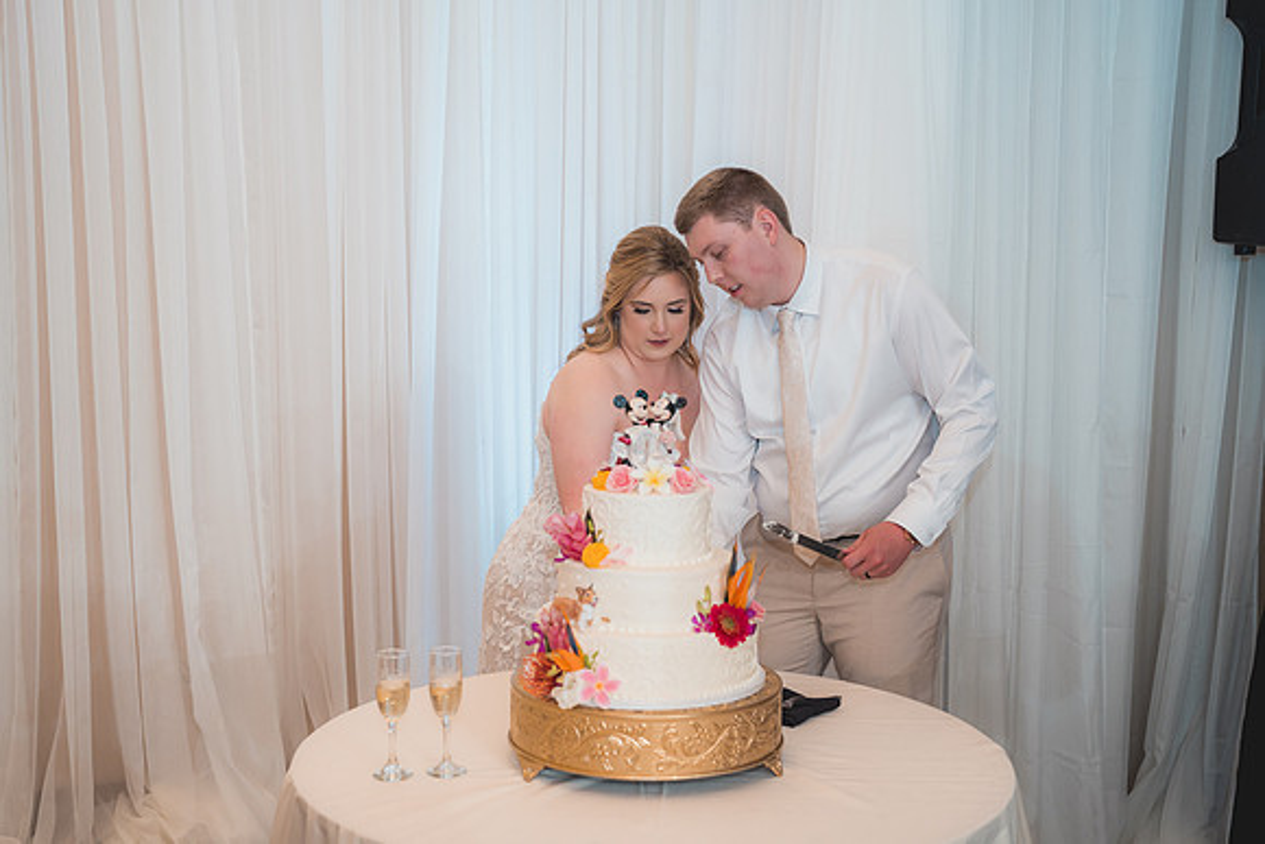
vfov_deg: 27.0
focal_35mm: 50
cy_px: 422
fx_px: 1757
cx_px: 632
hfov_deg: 39.6
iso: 800
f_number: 2.8
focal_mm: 50
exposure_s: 1/250
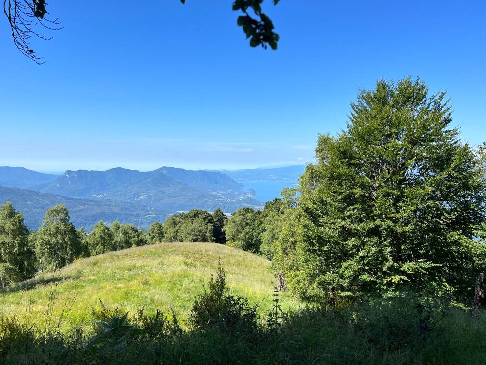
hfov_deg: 65.3
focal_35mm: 27
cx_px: 239
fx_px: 379
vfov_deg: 51.4
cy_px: 187
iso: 50
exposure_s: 1/3356
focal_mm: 5.7
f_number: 1.5
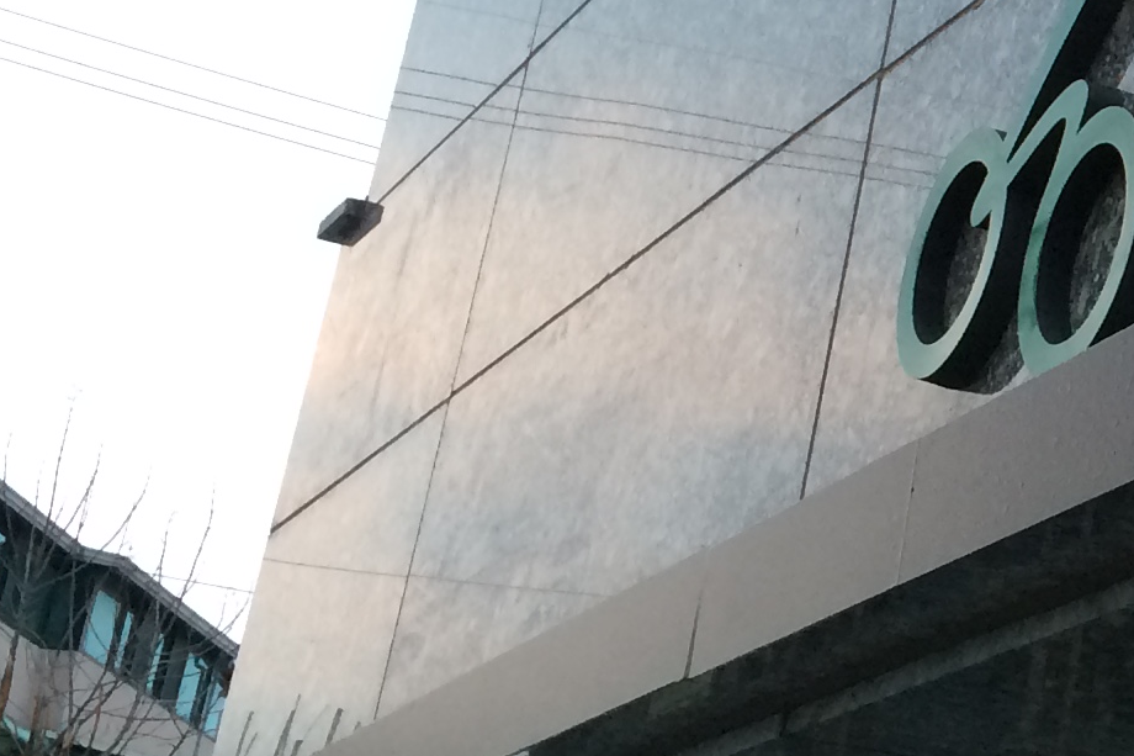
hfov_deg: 16.9
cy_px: 74
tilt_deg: +22.6
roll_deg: -3.9
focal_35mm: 107
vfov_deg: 12.7
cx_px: 1821
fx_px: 3370
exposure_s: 1/30
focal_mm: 4.15
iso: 80
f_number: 2.2
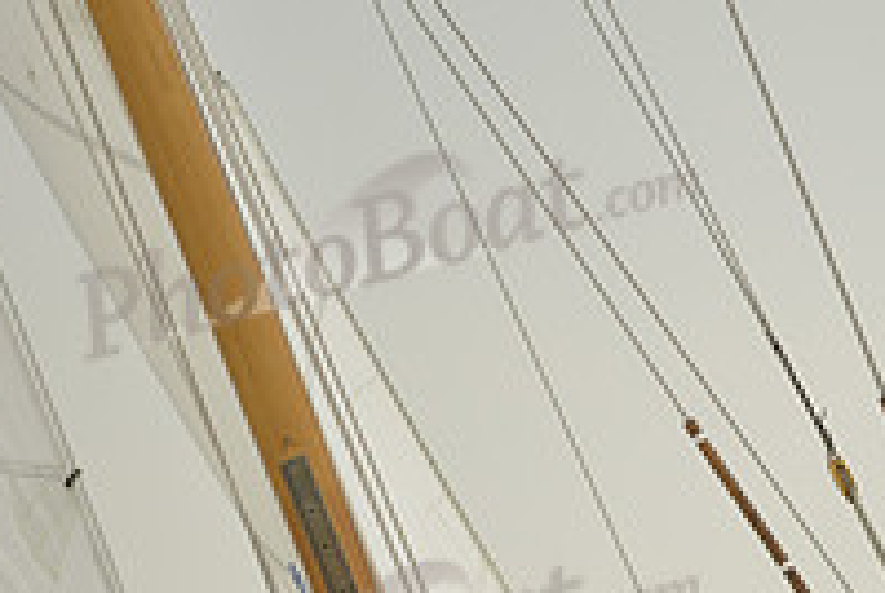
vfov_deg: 1.3
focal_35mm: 1043
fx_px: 25678
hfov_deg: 2.0
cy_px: 821
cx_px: 934
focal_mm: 360
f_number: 4
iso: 400
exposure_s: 1/800
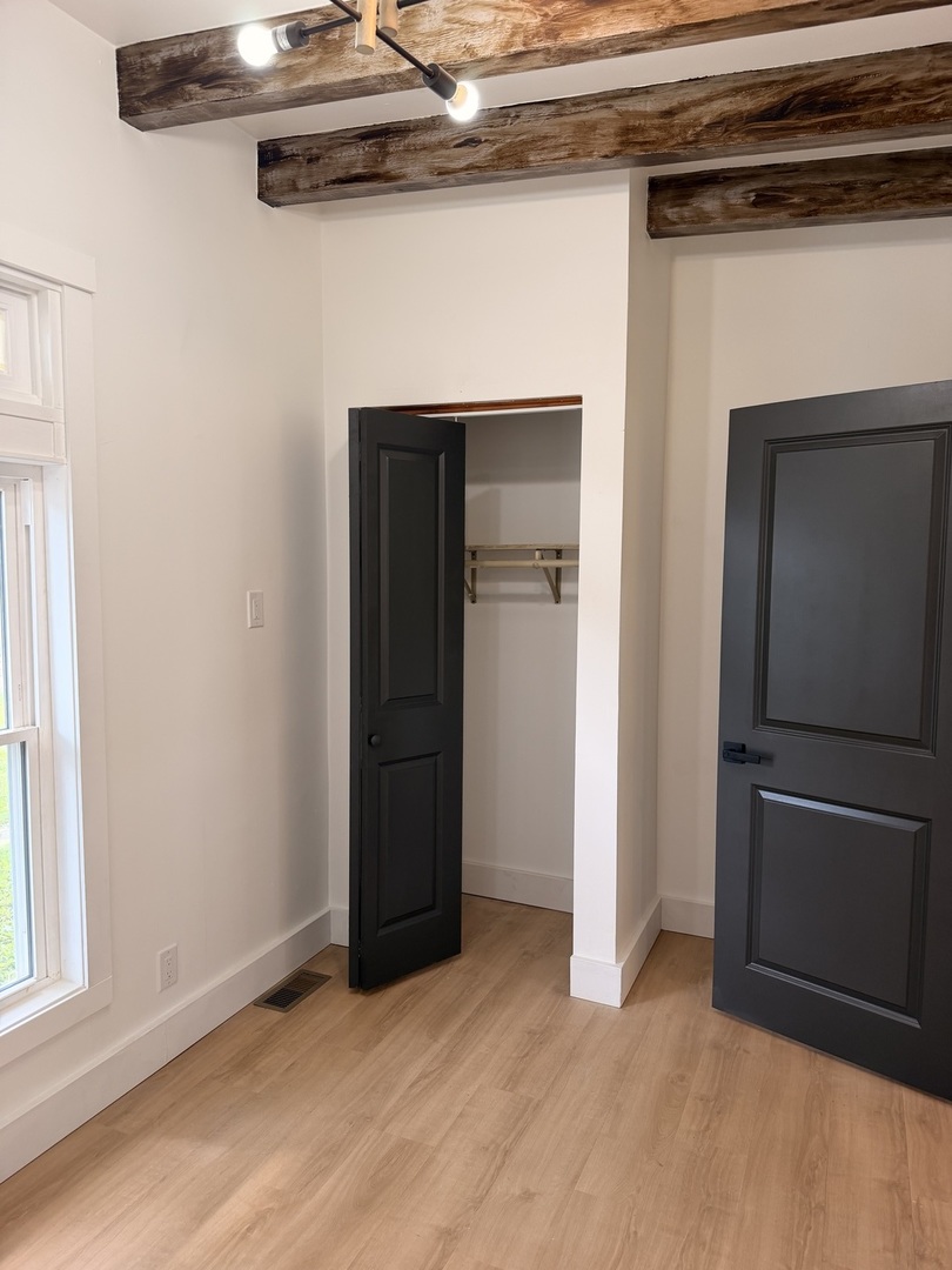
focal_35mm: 24
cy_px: 635
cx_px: 476
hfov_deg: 56.8
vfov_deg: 71.6
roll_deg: -0.9
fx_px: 880
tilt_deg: -5.9
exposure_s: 1/120
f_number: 1.78
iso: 125
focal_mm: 6.76
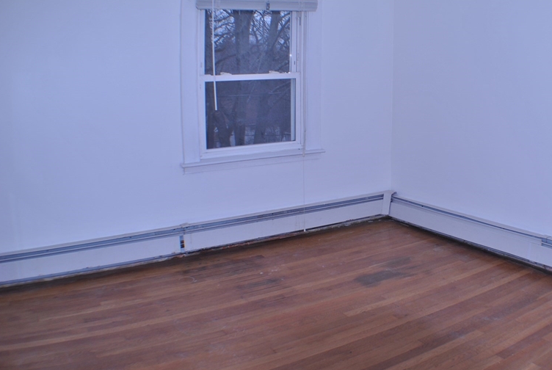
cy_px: 167
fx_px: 753
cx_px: 371
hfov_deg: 39.8
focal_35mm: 49
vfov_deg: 27.6
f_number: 4
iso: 100
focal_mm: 24
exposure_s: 1/100
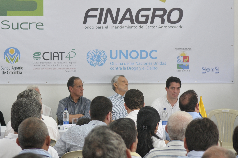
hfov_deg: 20.8
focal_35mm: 98
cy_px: 44
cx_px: 77
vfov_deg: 13.9
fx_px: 647
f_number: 3.5
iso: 400
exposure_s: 1/80
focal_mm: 44
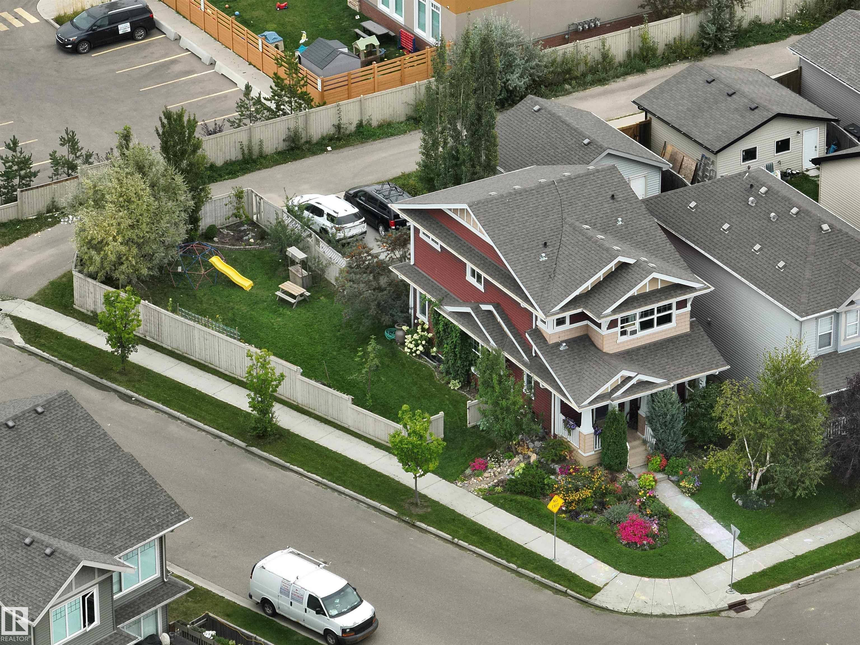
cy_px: 322
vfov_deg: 9.2
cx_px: 430
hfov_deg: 12.3
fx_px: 4000
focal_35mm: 161
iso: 160
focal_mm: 29.85
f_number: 4.4
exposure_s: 1/100
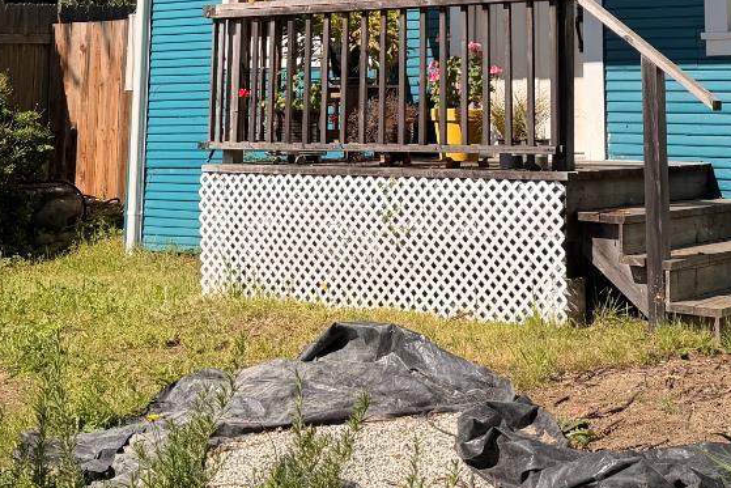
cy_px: -108
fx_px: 1361
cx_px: 471
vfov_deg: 19.1
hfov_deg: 29.9
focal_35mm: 67
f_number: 1.78
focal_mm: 6.76
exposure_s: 1/4975
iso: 80
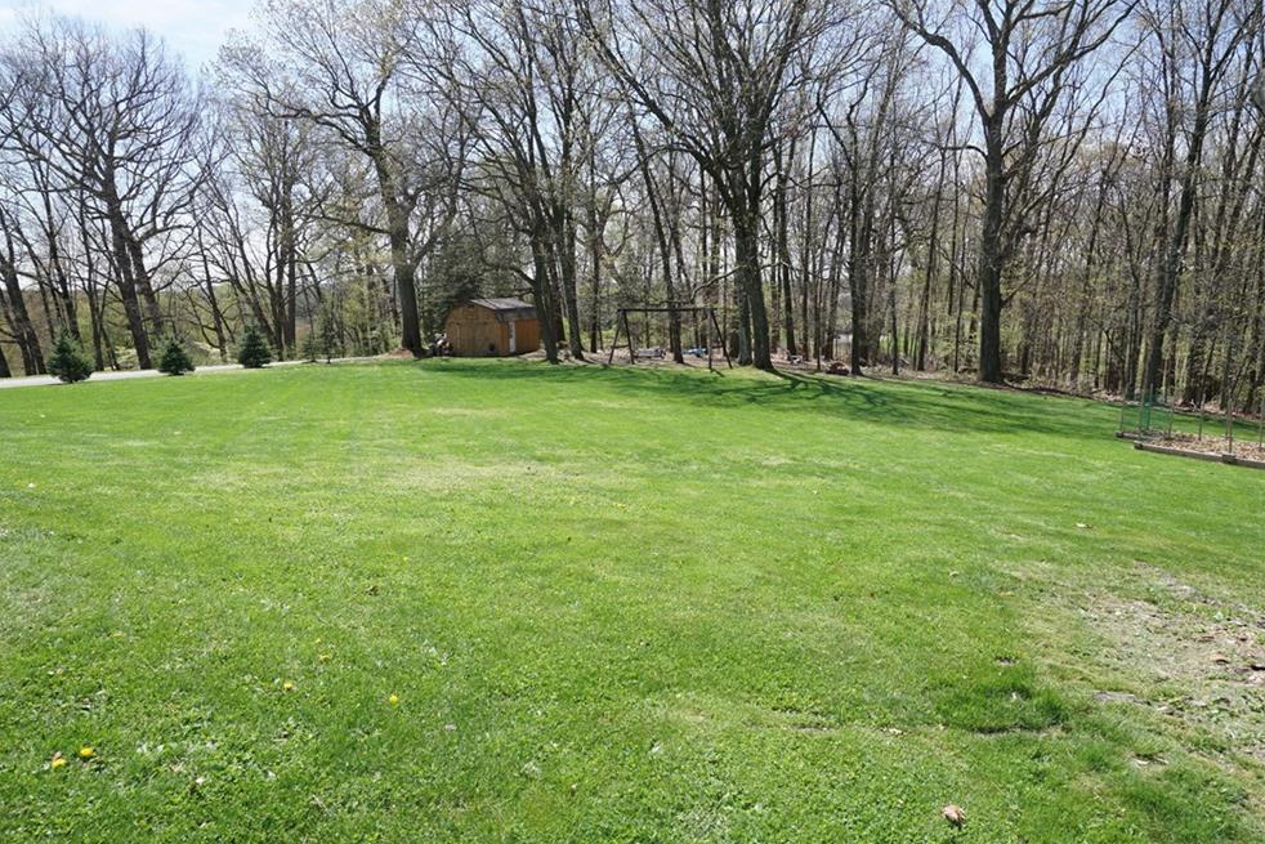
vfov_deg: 51.3
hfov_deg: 71.5
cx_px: 639
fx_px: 879
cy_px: 427
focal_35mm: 25
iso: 100
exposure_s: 1/100
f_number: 9
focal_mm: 16
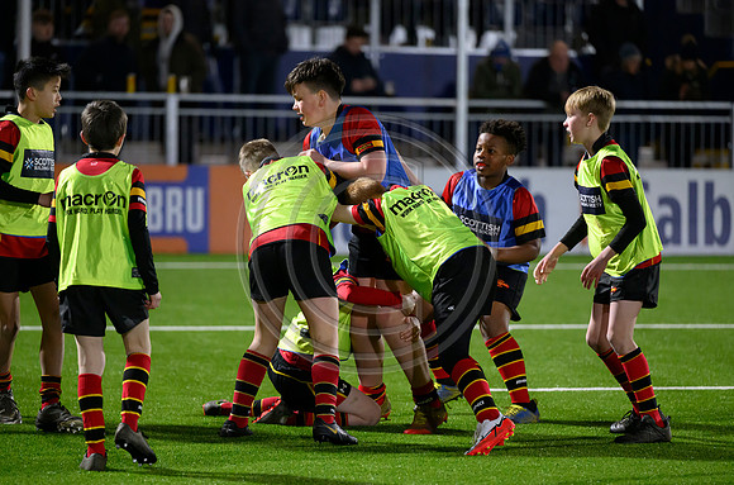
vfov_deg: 6.4
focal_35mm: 212
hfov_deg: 9.7
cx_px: 382
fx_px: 4303
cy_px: 251
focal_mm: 200
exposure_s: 1/1000
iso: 6400
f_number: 3.2
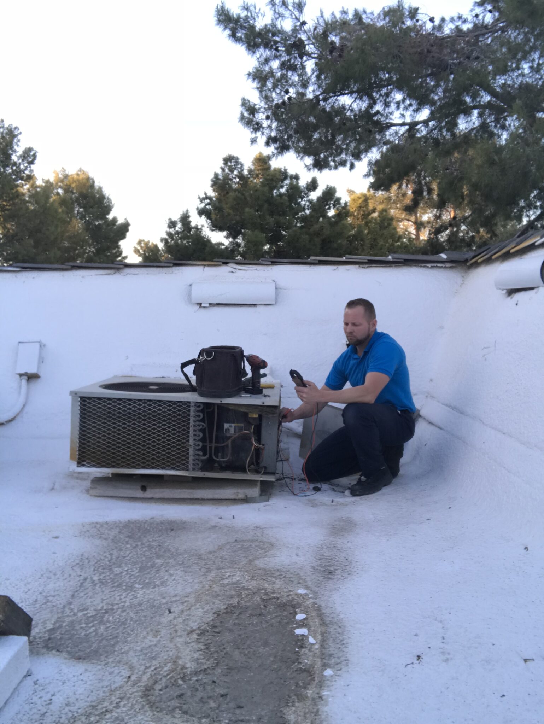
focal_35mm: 32
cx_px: 272
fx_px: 670
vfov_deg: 56.8
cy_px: 362
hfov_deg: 44.2
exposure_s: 1/60
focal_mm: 2.87
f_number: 2.2
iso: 25
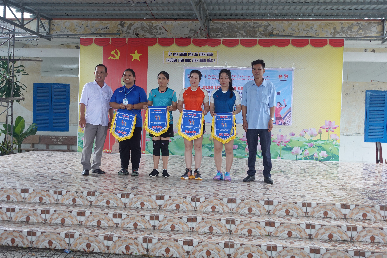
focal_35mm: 38
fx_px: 408
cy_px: 129
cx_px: 194
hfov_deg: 50.7
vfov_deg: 35.1
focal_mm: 14.68
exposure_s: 1/60
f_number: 2.8
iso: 250
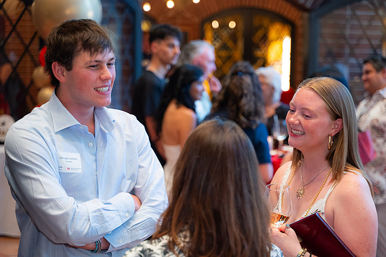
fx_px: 837
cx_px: 209
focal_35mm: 78
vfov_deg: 17.4
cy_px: 139
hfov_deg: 25.9
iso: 2000
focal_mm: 72
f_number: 2.8
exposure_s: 1/125
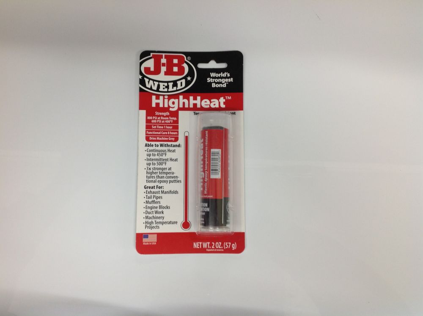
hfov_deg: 52.7
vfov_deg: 40.6
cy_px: 158
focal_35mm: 35
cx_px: 212
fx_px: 427
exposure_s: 1/25
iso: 64
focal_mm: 4.28
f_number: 2.4
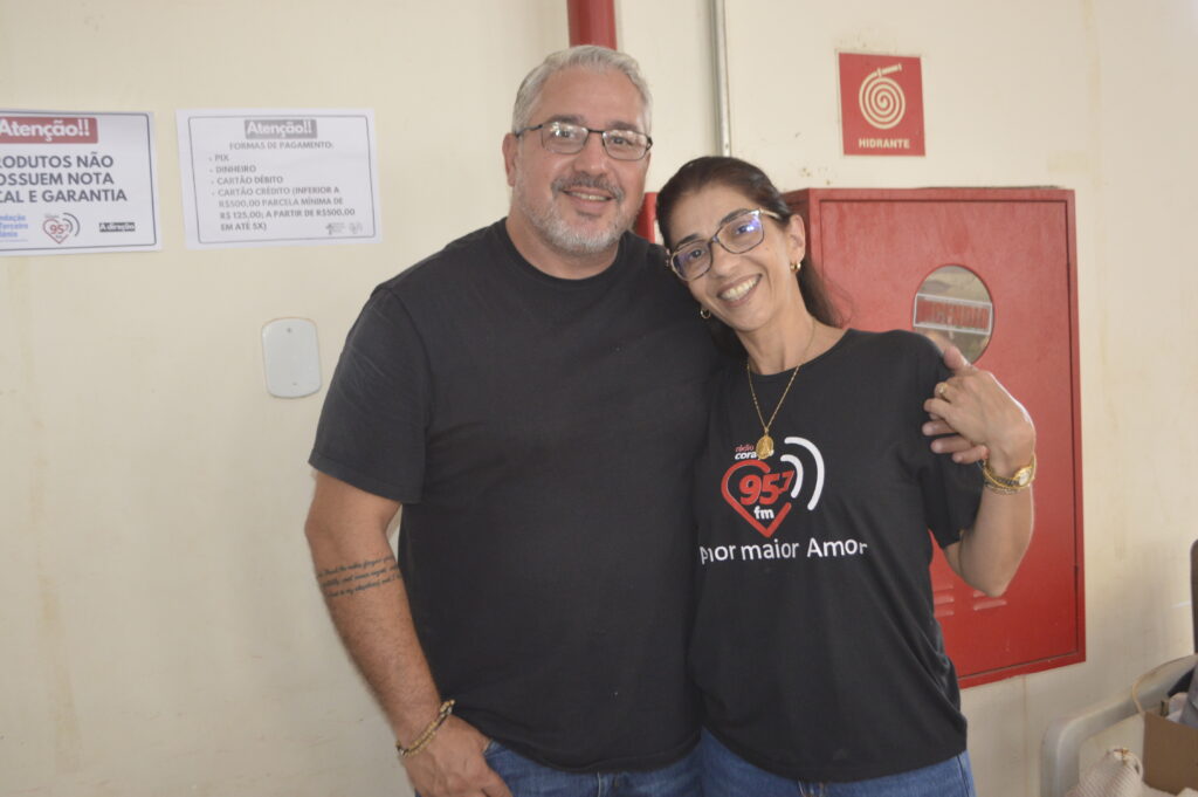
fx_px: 1197
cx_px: 599
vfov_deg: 36.8
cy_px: 398
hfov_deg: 53.2
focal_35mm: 36
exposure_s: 1/60
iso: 800
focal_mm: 24
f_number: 4
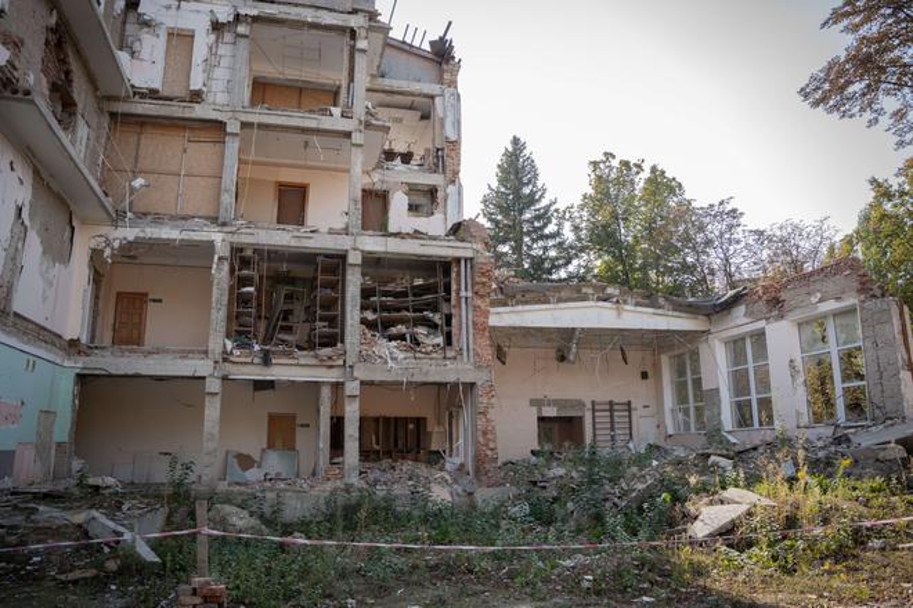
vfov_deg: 53.1
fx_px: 609
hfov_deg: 73.7
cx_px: 456
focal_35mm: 24
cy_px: 304
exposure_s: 1/4000
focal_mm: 24
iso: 1000
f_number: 2.8
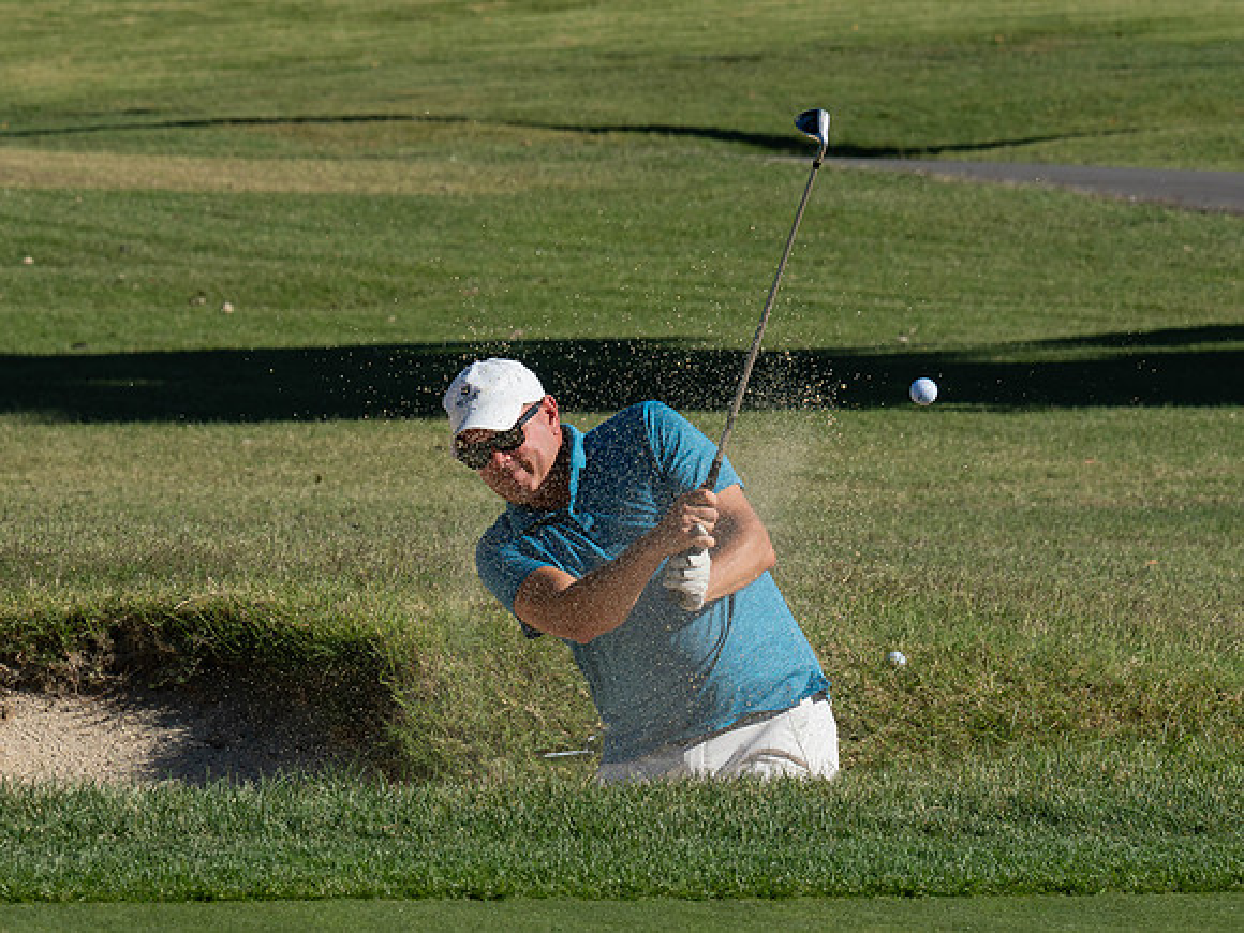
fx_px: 16418
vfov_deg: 3.3
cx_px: 472
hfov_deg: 4.3
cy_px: 343
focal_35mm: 457
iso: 1000
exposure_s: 1/2000
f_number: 9
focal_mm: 164
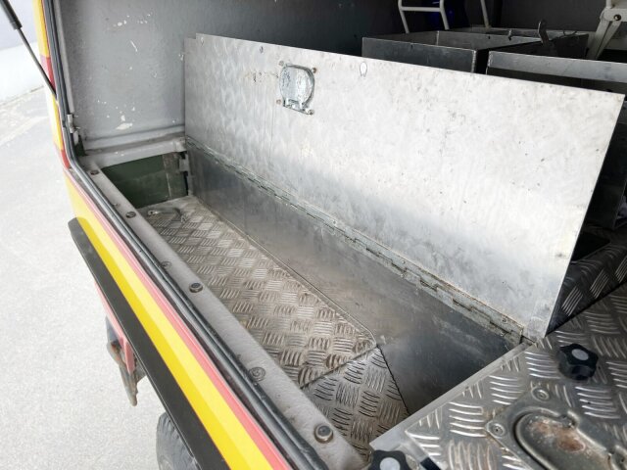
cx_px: 314
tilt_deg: -25.6
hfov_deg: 67.3
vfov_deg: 53.1
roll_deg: +2.5
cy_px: 235
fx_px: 471
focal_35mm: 26
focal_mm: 5.7
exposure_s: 1/180
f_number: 1.5
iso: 40
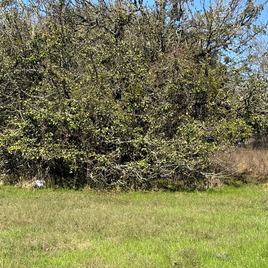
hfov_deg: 22.4
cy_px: 169
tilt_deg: -2.1
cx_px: 171
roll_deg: -0.6
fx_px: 674
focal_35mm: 77
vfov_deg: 22.4
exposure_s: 1/3226
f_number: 1.78
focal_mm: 6.76
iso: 64
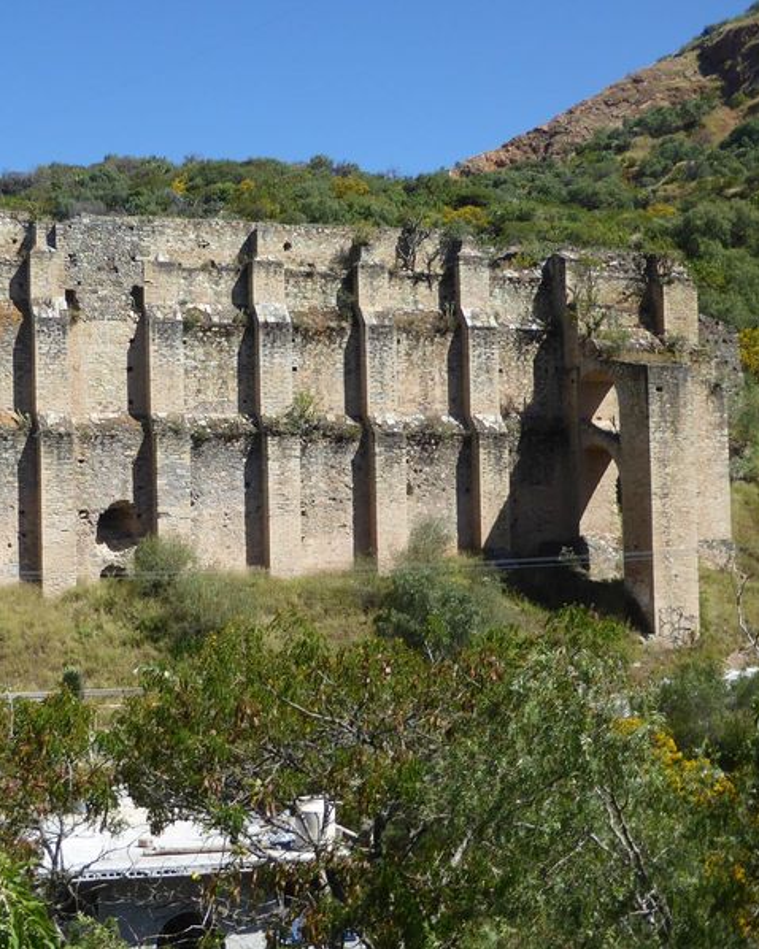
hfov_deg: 23.4
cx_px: 140
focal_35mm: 64
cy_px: 474
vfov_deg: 29.6
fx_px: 1798
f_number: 4
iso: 80
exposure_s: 1/500
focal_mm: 8.4
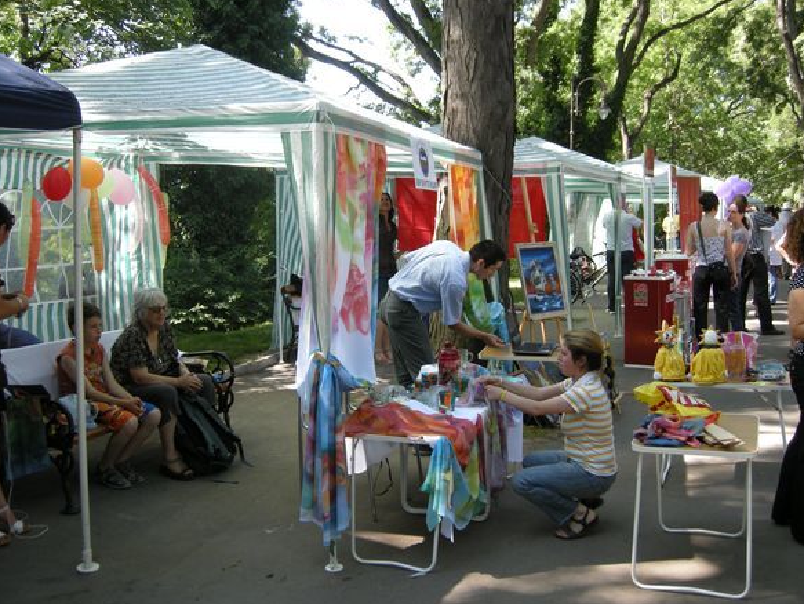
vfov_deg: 39.7
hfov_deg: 51.3
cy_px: 305
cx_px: 407
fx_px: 837
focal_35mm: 36
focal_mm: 7.5
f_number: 3
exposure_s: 1/73.7
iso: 64
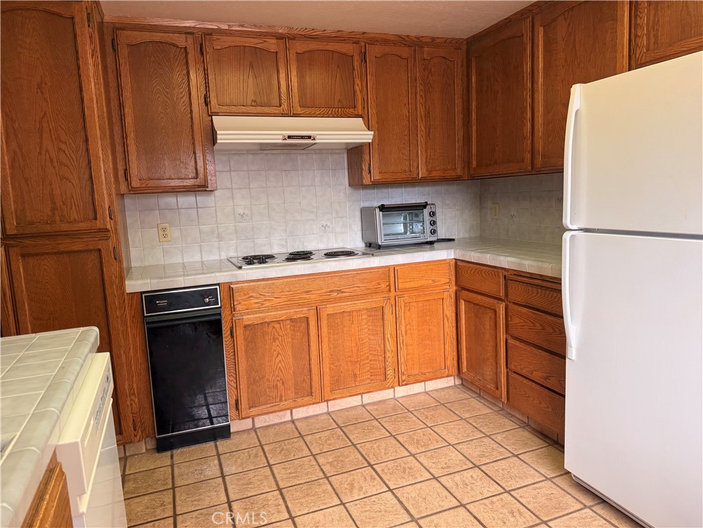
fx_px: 487
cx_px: 352
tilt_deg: -5.8
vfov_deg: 56.8
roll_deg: +3.2
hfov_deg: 71.6
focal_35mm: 24
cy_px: 264
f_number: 1.78
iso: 125
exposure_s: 1/120
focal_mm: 6.76
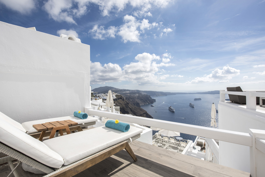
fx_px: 118
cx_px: 132
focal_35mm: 16
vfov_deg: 73.8
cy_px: 88
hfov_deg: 96.7
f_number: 11
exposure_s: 1/250
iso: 100
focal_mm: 16
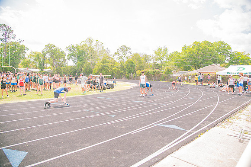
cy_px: 84
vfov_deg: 53.1
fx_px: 167
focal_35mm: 24
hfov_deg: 73.8
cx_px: 126
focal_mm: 24
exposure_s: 1/200
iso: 200
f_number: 4
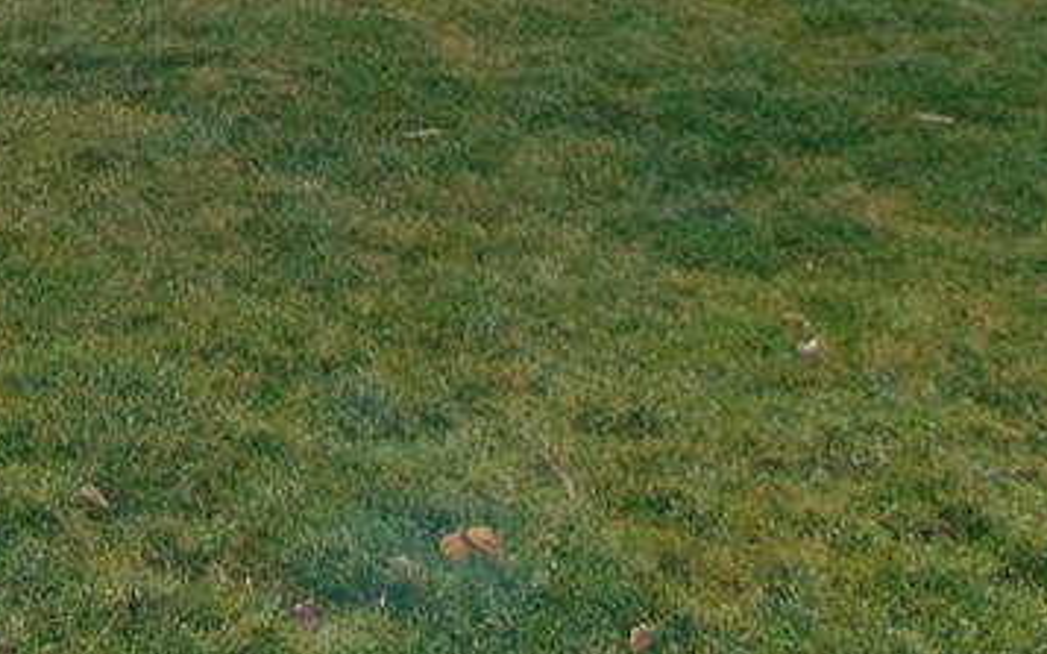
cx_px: 97
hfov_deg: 26.2
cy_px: -449
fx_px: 2168
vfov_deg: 15.3
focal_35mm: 76
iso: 80
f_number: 3
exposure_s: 1/500
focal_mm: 4.5
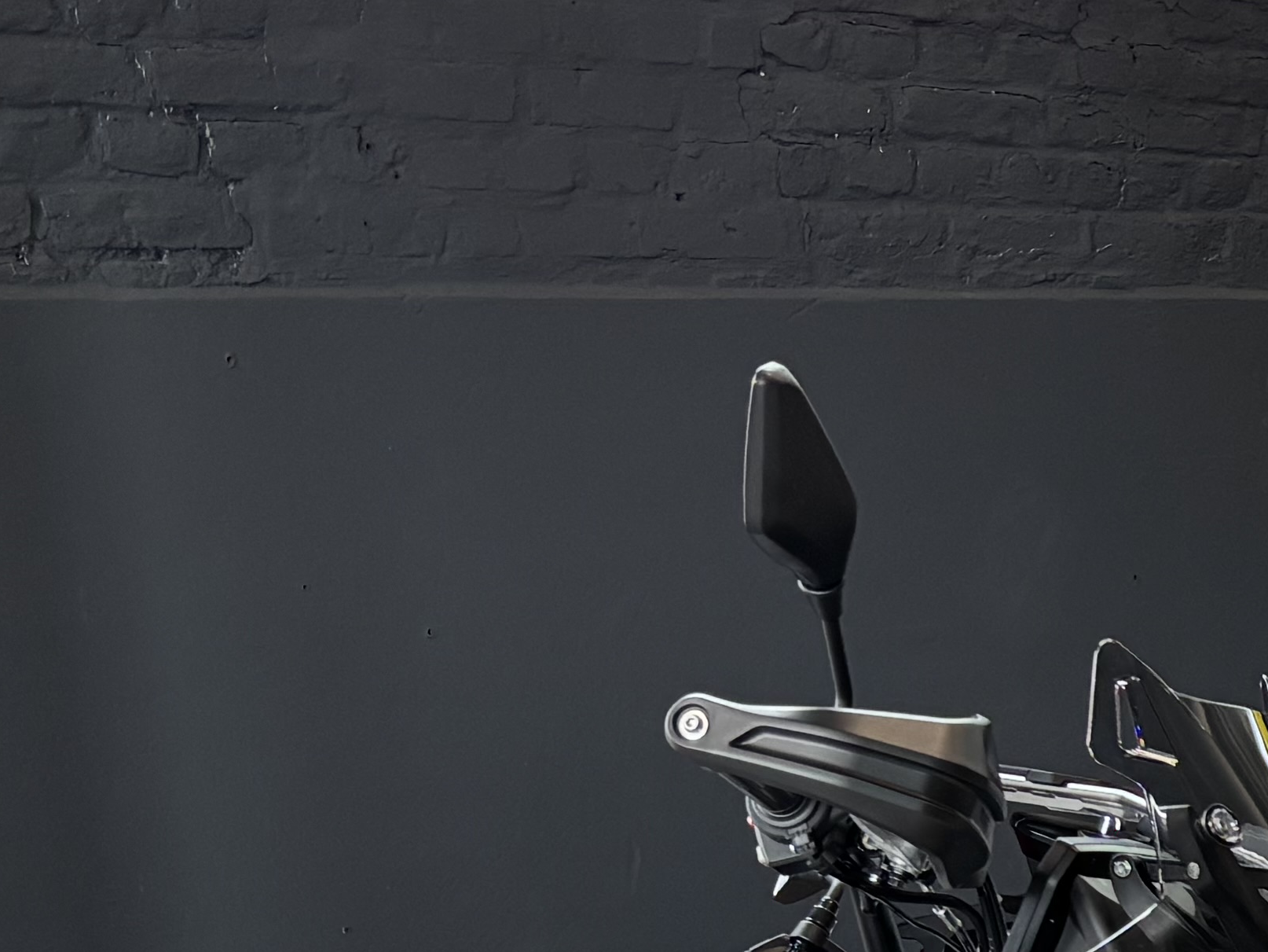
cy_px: 1318
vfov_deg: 15.2
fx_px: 3371
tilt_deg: -16.7
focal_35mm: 92
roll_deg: -0.9
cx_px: 1768
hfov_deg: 19.2
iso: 125
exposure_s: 1/121
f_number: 1.6
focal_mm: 5.96
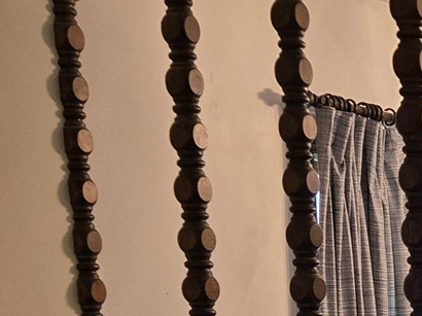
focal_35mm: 115
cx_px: 696
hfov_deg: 15.4
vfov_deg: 12.1
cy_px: 524
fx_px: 1401
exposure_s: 1/120
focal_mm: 5.4
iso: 500
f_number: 1.8
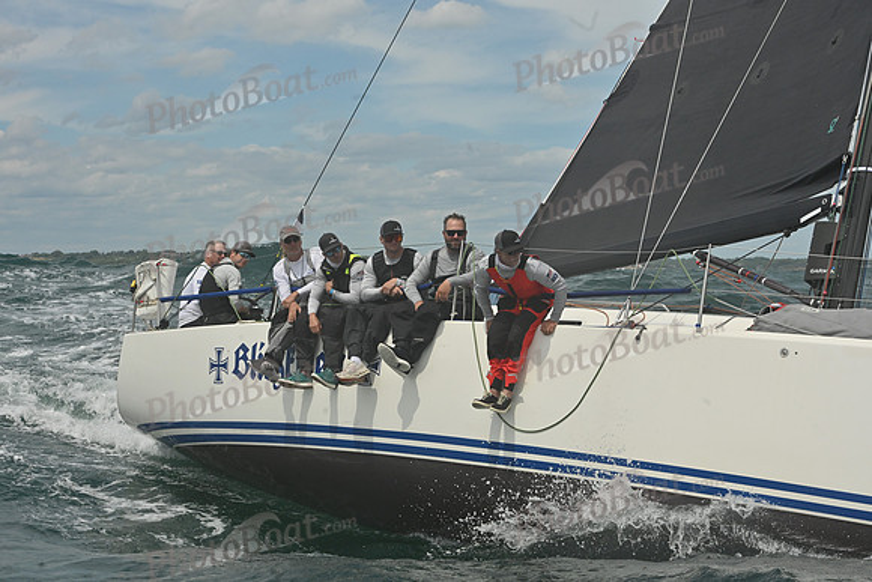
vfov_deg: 19.5
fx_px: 1696
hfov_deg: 28.8
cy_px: 291
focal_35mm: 70
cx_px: 436
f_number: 13
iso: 320
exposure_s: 1/1250
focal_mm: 70
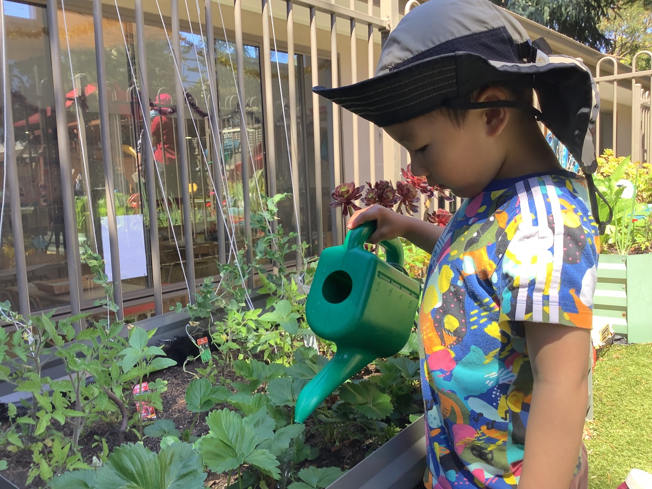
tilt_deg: -3.4
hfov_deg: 58.4
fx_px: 584
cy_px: 244
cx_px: 326
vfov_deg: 45.4
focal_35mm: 31
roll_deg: +2.1
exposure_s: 1/100
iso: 25
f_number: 2.4
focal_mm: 3.3
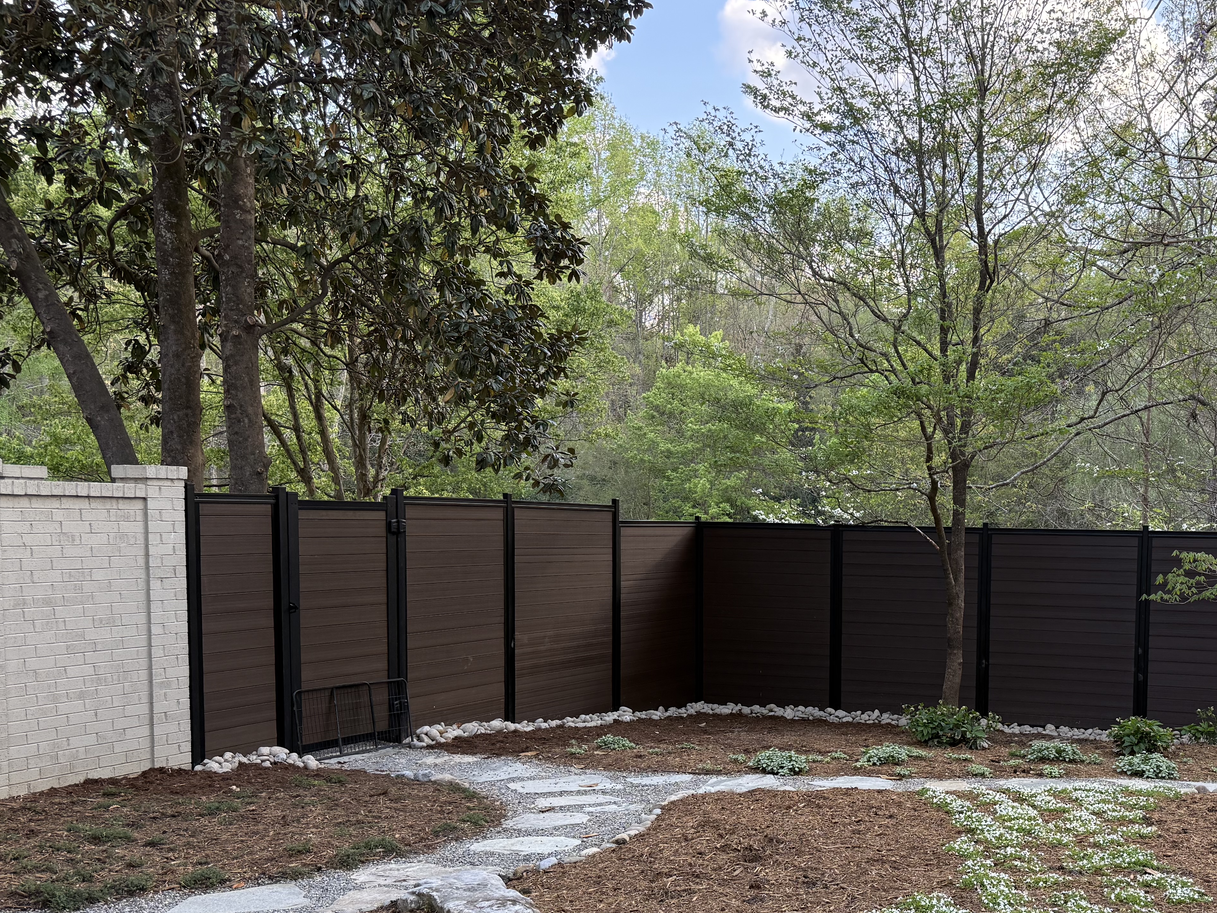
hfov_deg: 49.6
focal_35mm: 36
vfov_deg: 39.1
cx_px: 889
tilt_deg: -4.3
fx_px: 1266
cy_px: 618
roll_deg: -1.3
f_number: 1.78
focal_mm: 6.76
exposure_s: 1/325
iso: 100
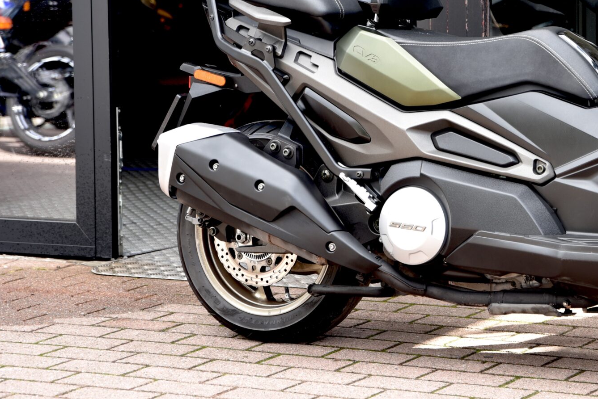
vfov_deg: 10.2
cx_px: 534
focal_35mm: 134
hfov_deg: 15.1
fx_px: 2227
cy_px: 75
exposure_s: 1/60
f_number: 4
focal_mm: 70
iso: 100
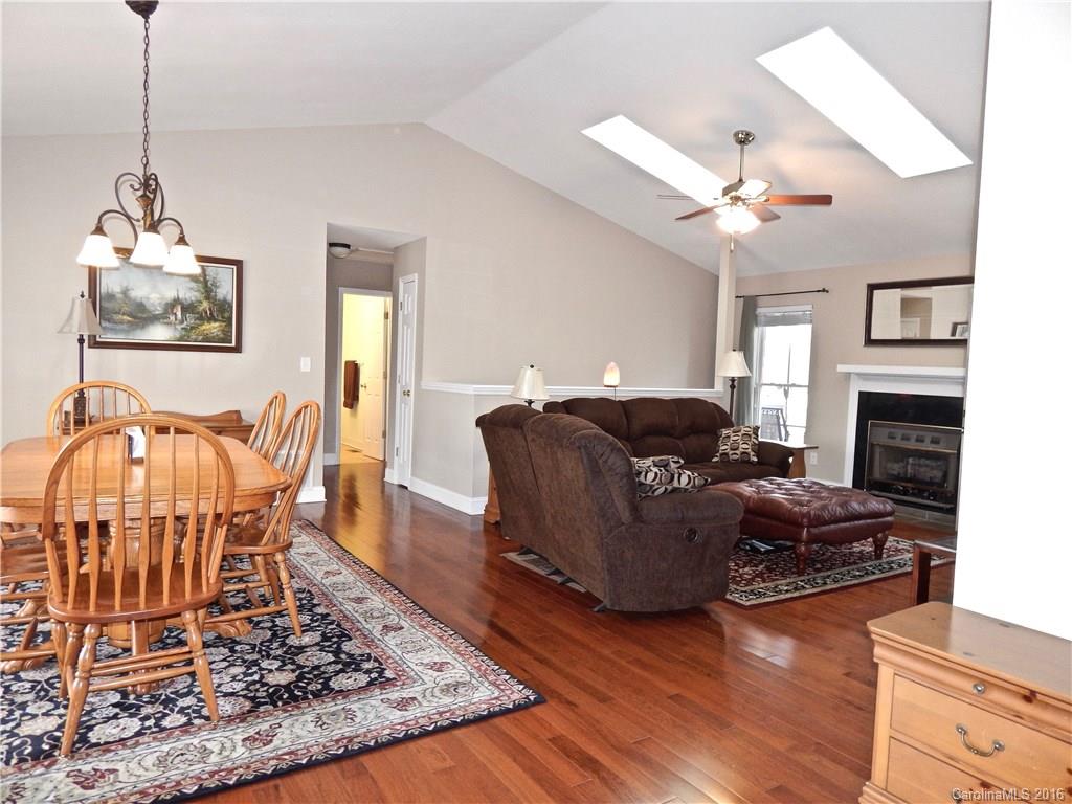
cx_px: 536
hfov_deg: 73.9
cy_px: 402
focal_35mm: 23
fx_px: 712
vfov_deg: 58.9
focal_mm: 4
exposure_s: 1/30
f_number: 3
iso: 280
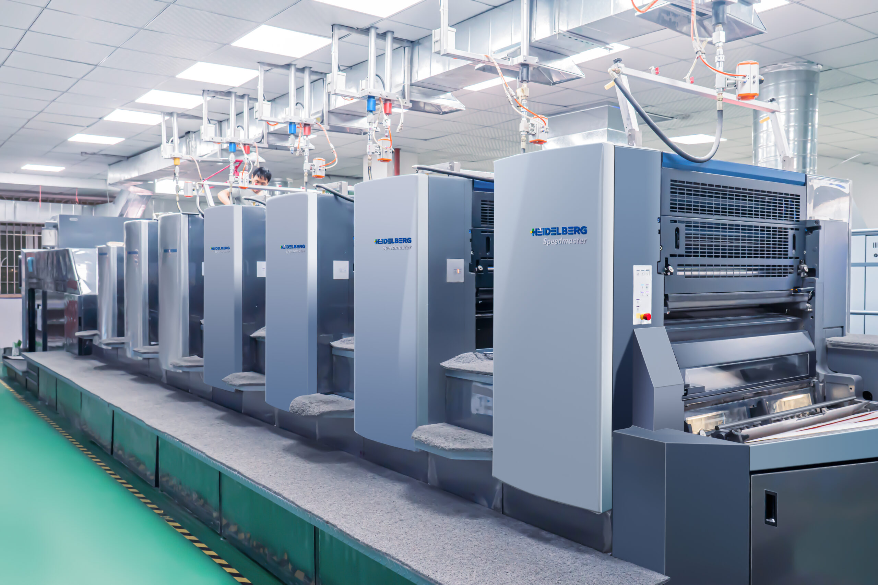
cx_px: 439
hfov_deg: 61.9
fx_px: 732
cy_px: 292
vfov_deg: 43.6
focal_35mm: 30
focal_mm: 30
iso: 3200
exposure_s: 1/100
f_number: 7.1
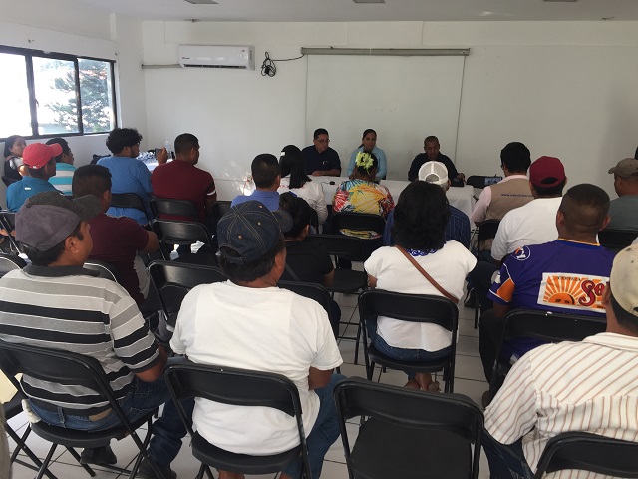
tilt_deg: -13.2
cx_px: 319
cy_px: 240
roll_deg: -3.3
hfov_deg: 61.7
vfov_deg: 48.2
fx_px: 534
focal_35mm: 29
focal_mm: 4.15
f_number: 2.2
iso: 32
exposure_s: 1/40
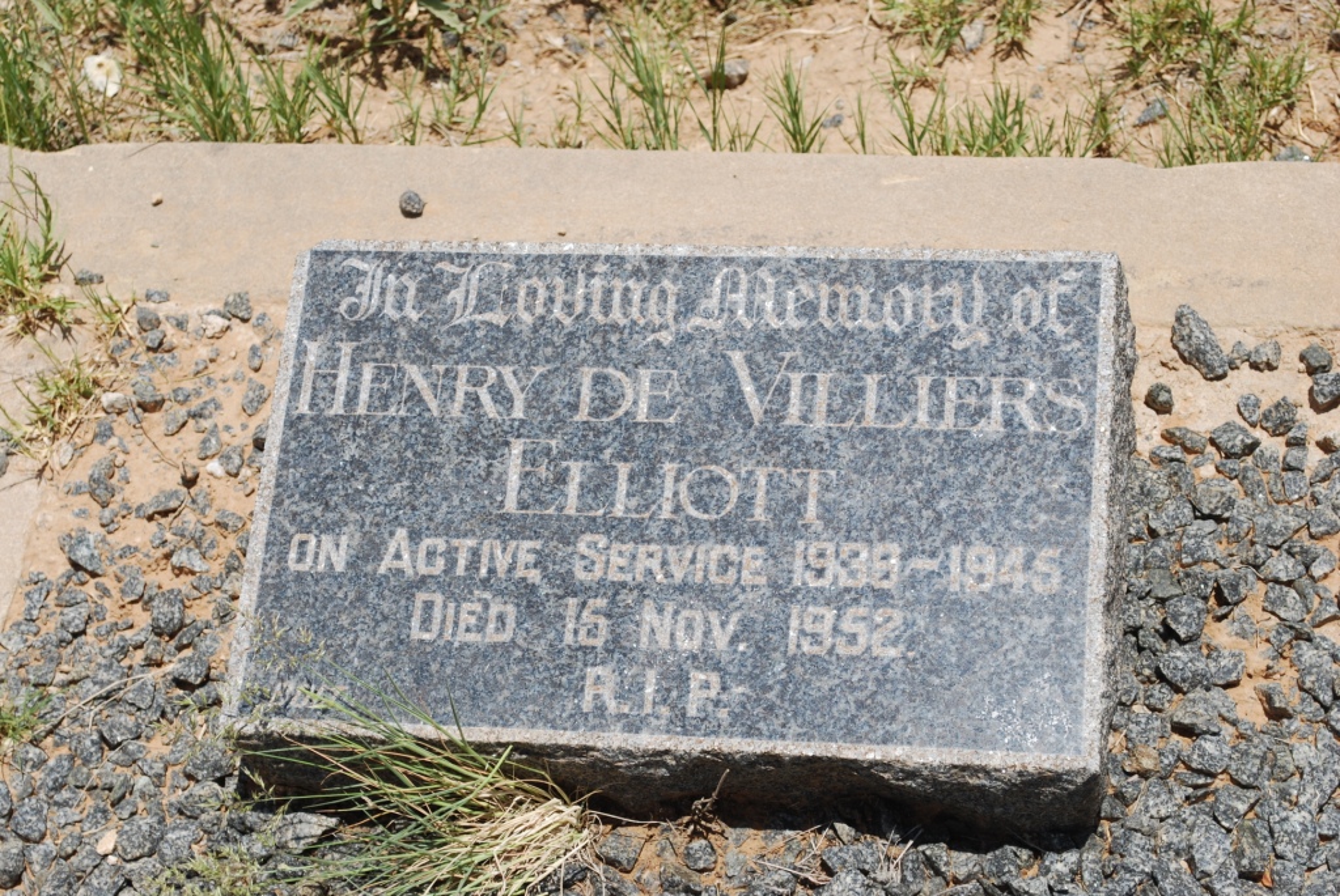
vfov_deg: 16.6
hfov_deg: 24.6
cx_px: 670
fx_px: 3074
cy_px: 448
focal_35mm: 82
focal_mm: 55
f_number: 9
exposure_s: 1/320
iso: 100
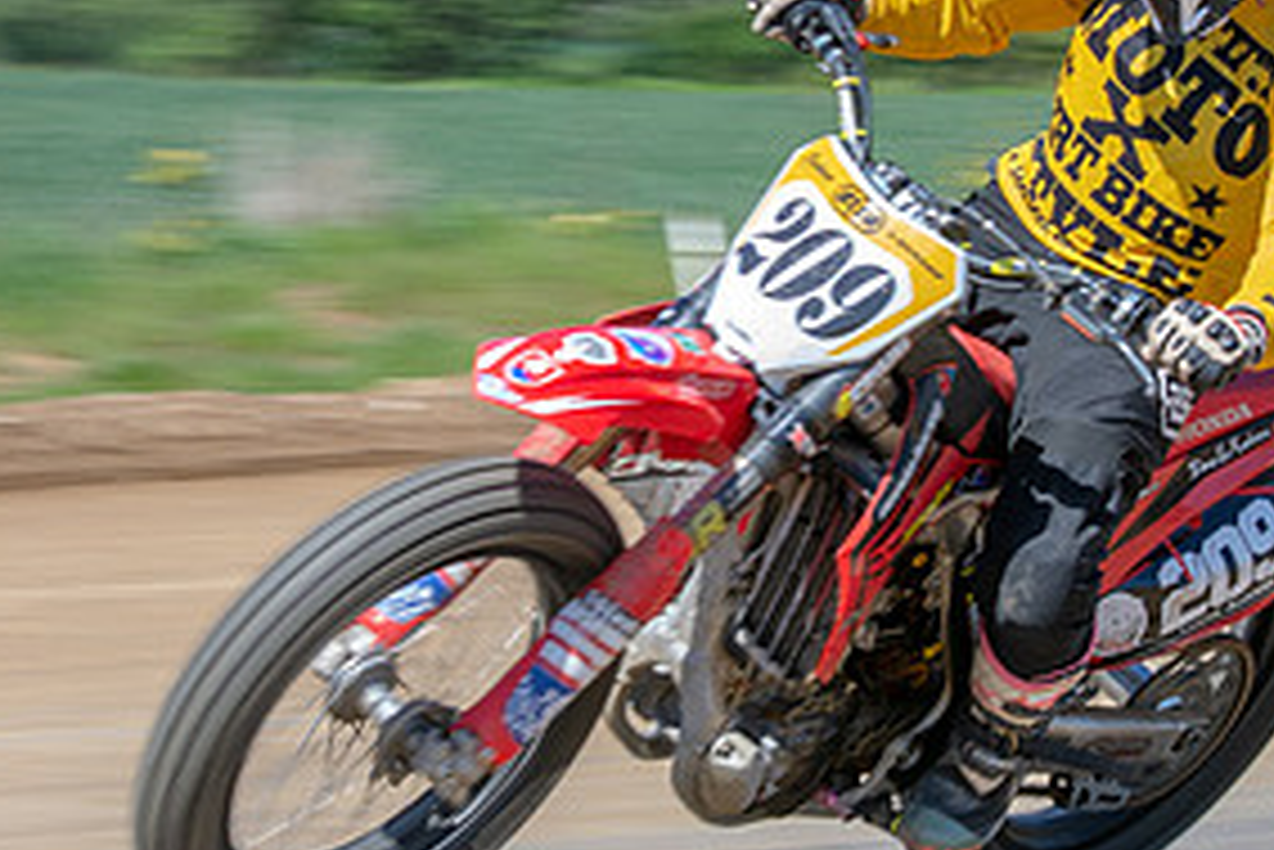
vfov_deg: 4.8
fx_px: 10055
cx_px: 827
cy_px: 359
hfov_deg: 7.2
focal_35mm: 284
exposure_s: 1/160
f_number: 8
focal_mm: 70
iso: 200
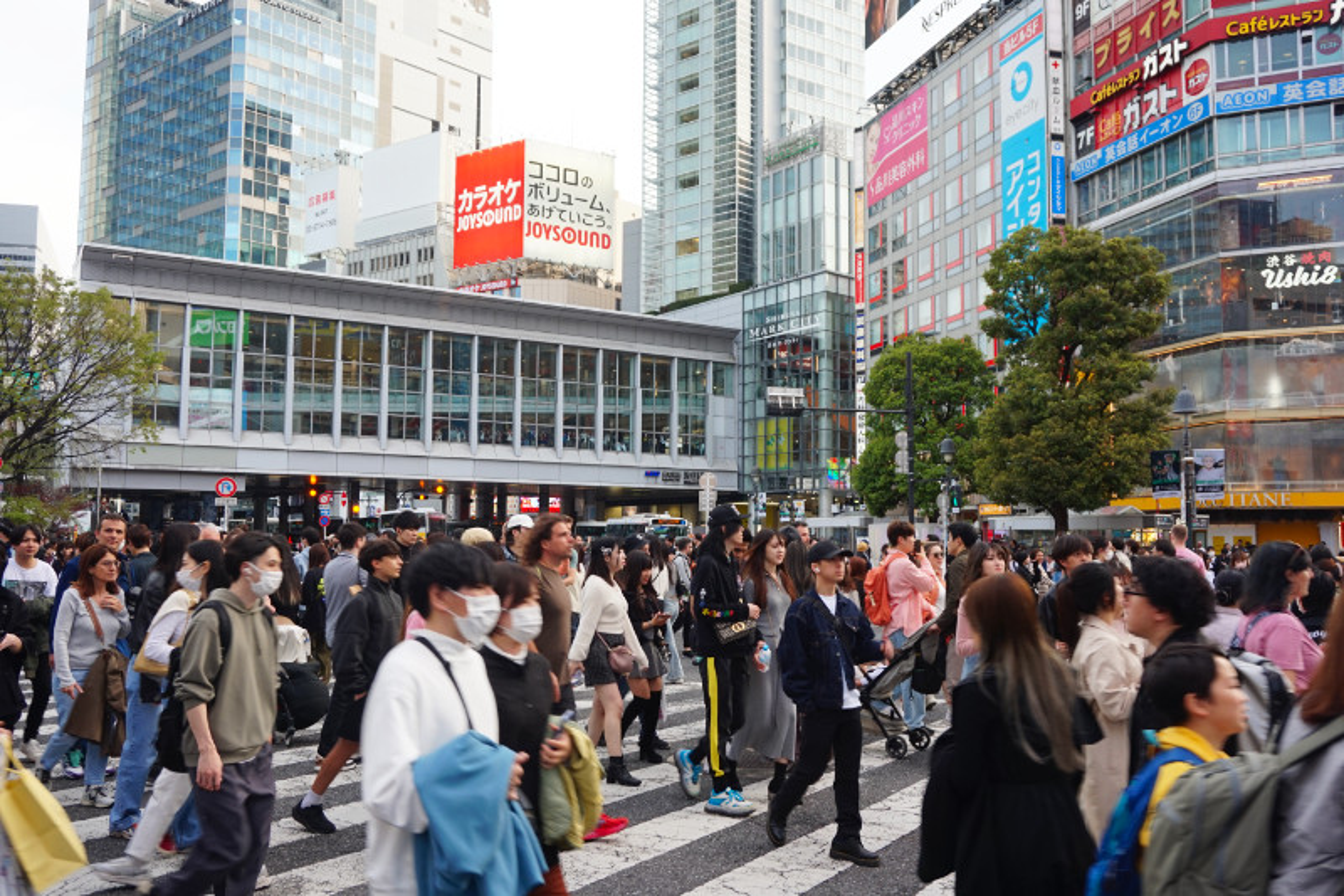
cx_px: 672
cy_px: 448
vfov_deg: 41.7
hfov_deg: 59.5
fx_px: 1176
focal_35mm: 32
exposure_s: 1/60
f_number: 4.5
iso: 100
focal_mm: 21
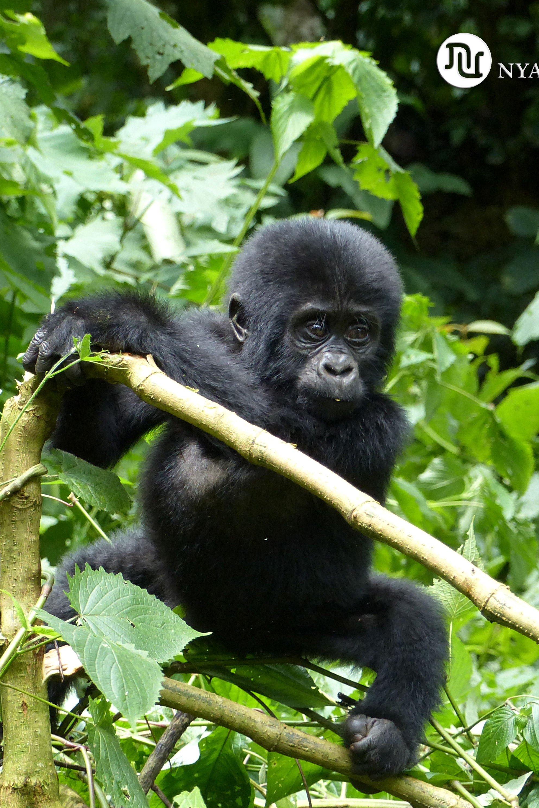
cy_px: 404
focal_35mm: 281
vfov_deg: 7.3
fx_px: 6310
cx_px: 170
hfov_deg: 4.9
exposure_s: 1/320
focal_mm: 33
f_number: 3.2
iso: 250
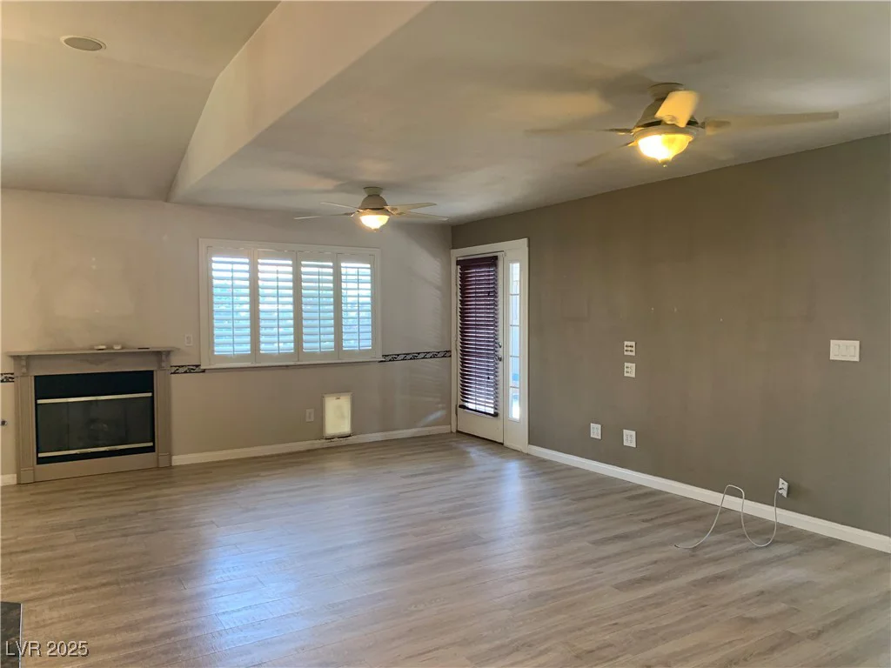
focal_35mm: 26
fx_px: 669
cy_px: 334
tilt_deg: -2.6
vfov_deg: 53.1
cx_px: 446
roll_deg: +0.2
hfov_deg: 67.3
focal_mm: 4.25
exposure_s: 1/60
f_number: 1.8
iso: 125
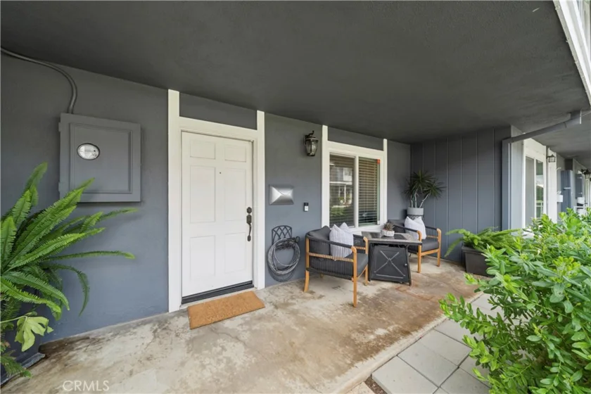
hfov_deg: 112.6
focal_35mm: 12
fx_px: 197
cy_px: 197
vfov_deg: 90.0
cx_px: 296
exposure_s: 1/60
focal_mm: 12
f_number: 8
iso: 400
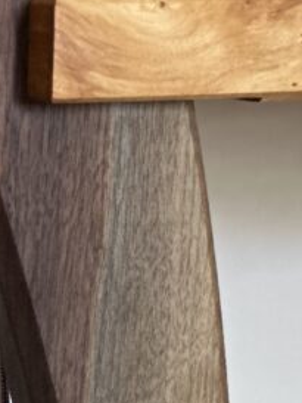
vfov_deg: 7.4
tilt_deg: +1.8
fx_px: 3057
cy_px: -187
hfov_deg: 5.6
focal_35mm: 263
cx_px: -7
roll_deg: -1.9
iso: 400
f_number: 2.8
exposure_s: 1/15
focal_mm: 9
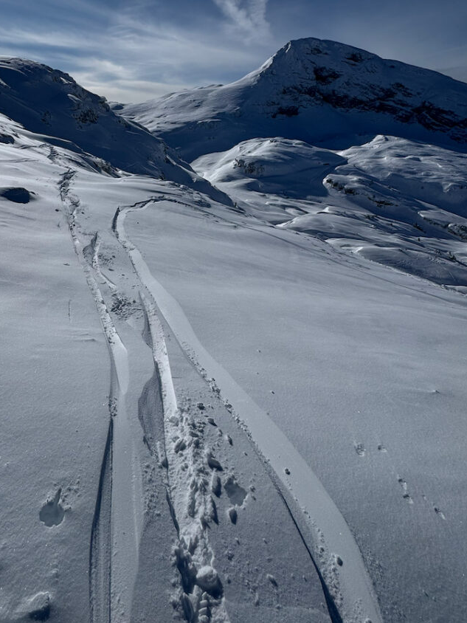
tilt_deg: -11.0
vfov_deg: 78.5
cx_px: 179
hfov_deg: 65.1
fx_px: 360
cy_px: 197
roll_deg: +2.7
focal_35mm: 20
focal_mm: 2.22
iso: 40
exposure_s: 1/10204
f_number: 2.2
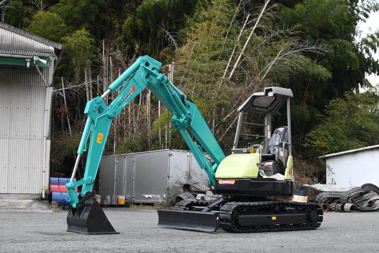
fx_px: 553
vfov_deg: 25.8
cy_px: 126
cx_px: 190
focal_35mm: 52
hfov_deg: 37.8
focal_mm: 35
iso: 2000
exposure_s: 1/1000
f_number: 4
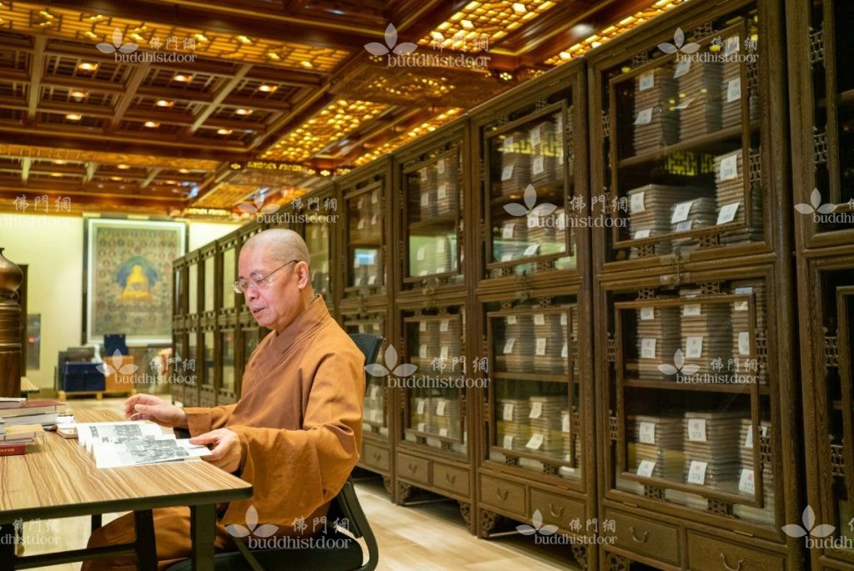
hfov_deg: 54.4
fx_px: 831
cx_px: 427
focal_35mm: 35
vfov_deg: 37.9
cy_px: 286
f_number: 5
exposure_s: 1/100
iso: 2000
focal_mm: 35
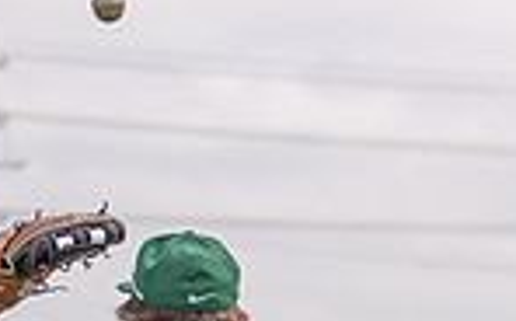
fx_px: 4423
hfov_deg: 6.7
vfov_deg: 4.1
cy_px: 628
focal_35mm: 315
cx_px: 457
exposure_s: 1/2000
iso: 100
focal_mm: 70
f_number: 2.8
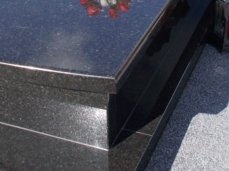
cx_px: 124
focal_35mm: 79
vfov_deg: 18.0
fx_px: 522
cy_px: -15
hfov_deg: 24.7
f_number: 8
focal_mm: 4.6
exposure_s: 1/100
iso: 80
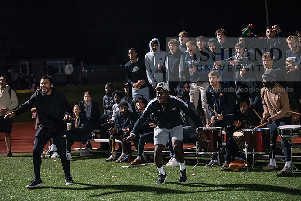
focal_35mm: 75
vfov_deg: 18.2
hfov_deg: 27.0
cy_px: 100
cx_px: 150
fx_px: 627
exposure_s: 1/400
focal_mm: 75
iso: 8000
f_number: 2.8
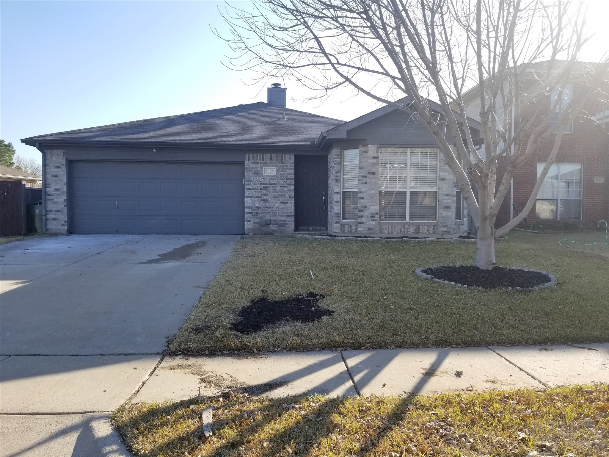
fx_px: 457
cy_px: 228
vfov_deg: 53.1
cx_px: 304
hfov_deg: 67.3
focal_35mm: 26
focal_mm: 4.3
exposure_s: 1/976
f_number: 1.7
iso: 50
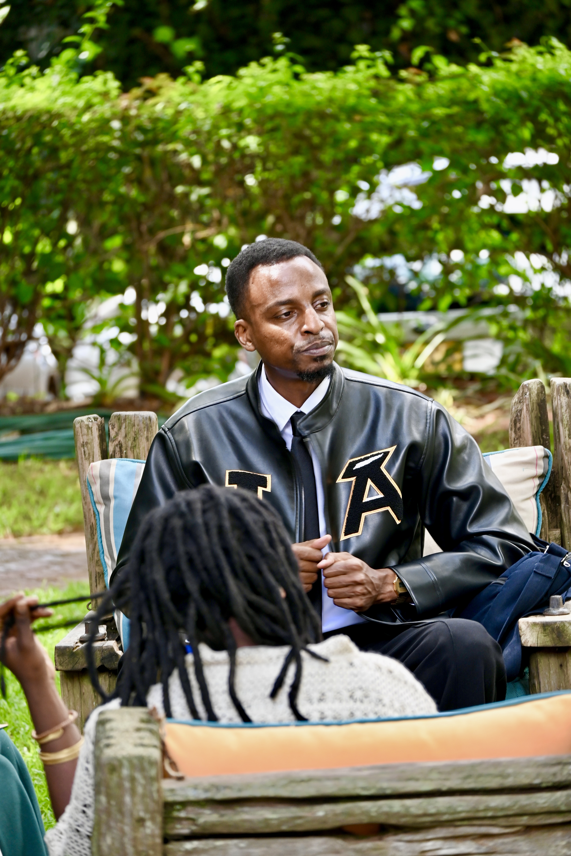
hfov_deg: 5.9
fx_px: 5531
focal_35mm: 232
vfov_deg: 8.9
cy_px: 428
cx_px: 286
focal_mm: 155
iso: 400
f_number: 5.3
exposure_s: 1/60
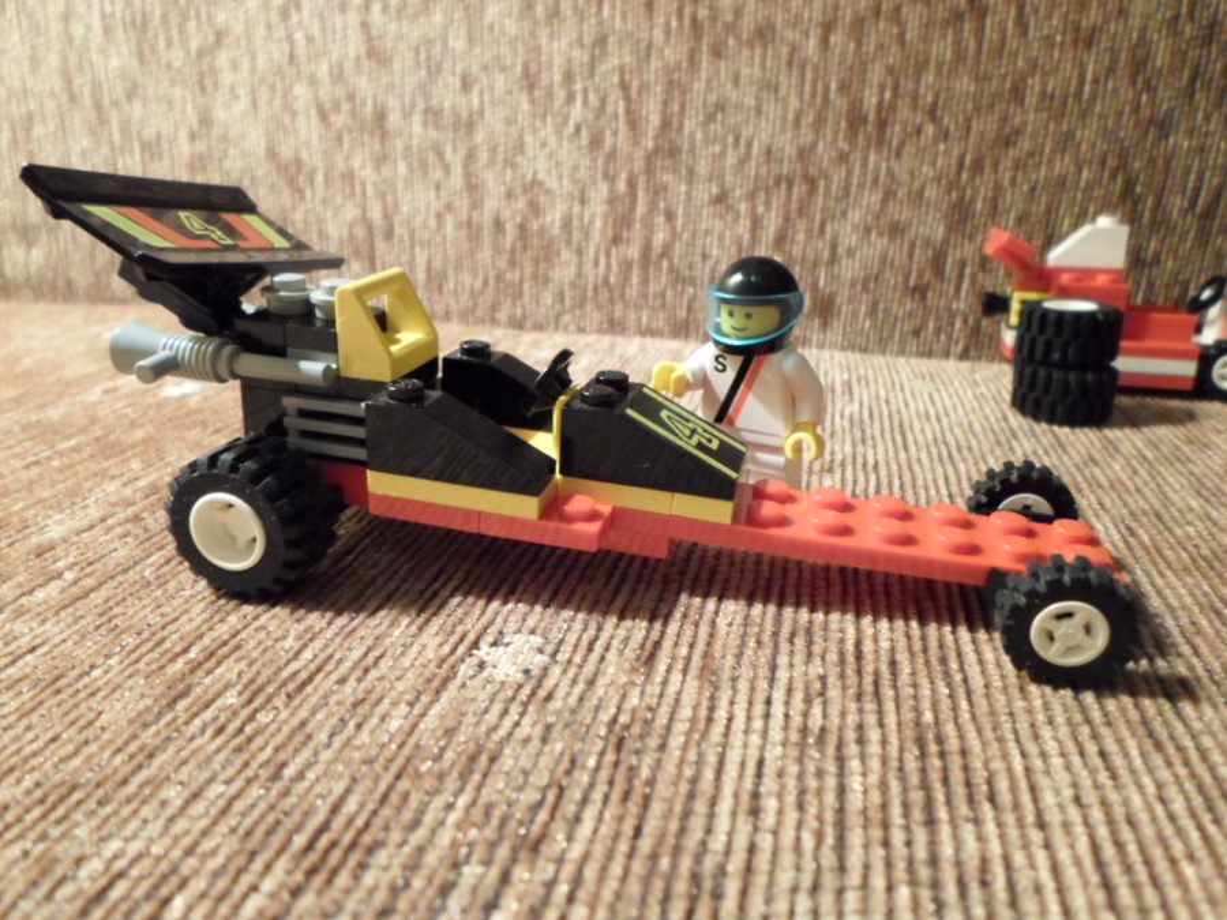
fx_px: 886
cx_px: 614
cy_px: 460
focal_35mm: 25
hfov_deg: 69.4
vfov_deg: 54.9
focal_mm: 4.5
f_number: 2.5
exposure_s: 1/8
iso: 400
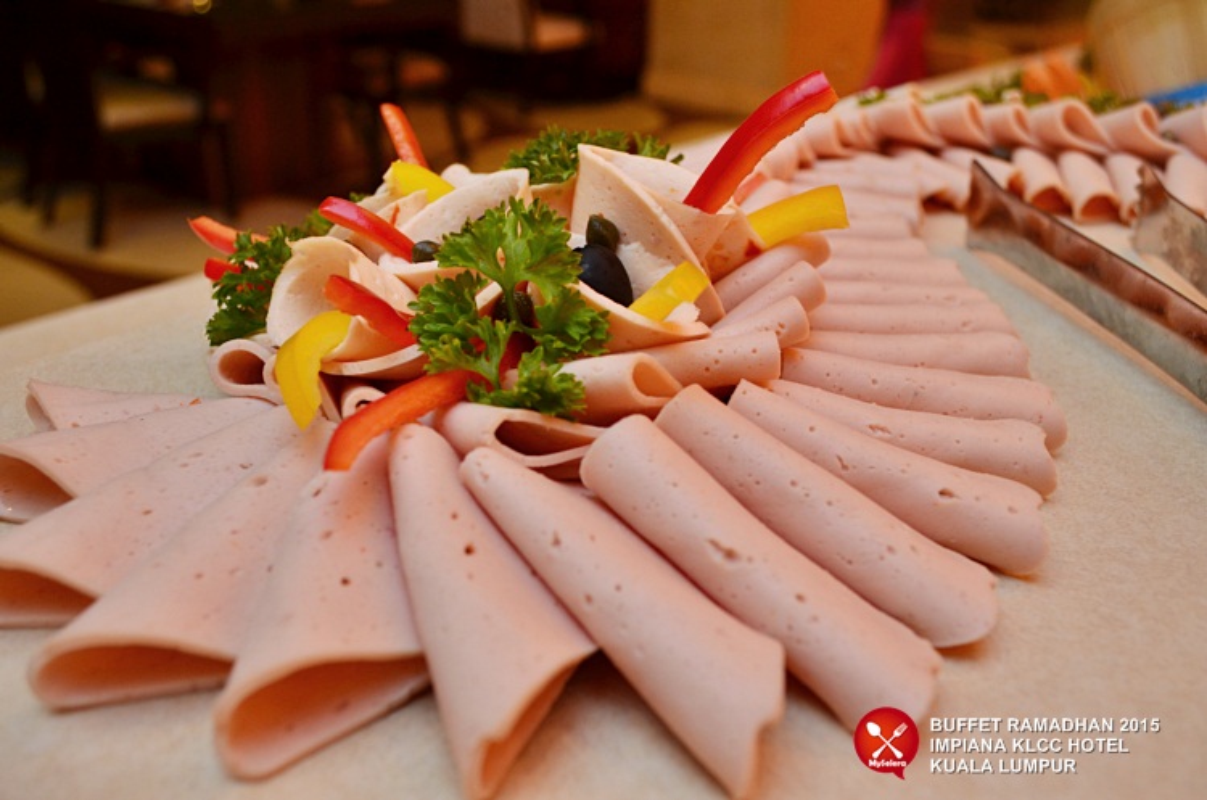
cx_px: 604
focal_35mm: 36
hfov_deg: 53.2
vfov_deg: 36.7
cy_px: 400
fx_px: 1205
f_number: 5.6
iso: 400
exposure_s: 1/20
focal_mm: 24
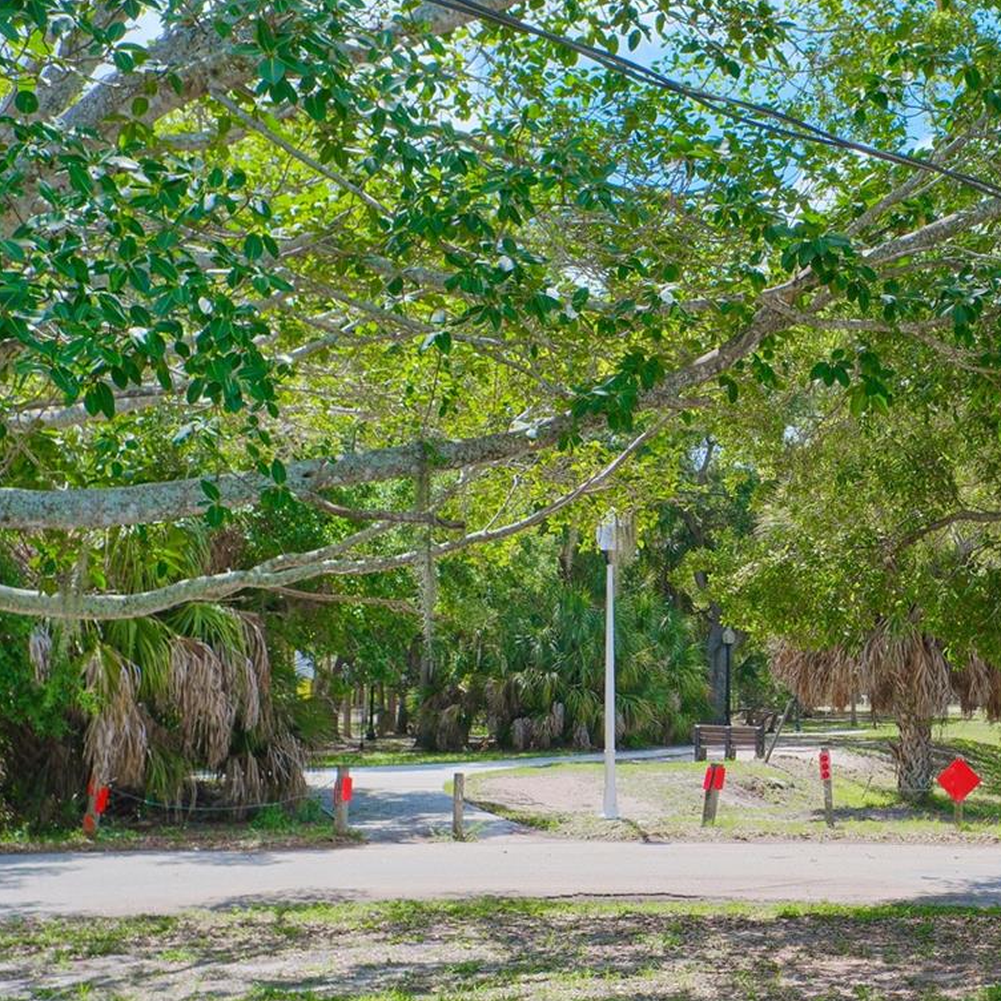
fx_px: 1538
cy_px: 636
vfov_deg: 35.8
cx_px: 934
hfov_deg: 33.8
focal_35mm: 47
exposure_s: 1/1250
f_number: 4.5
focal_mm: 17
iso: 500
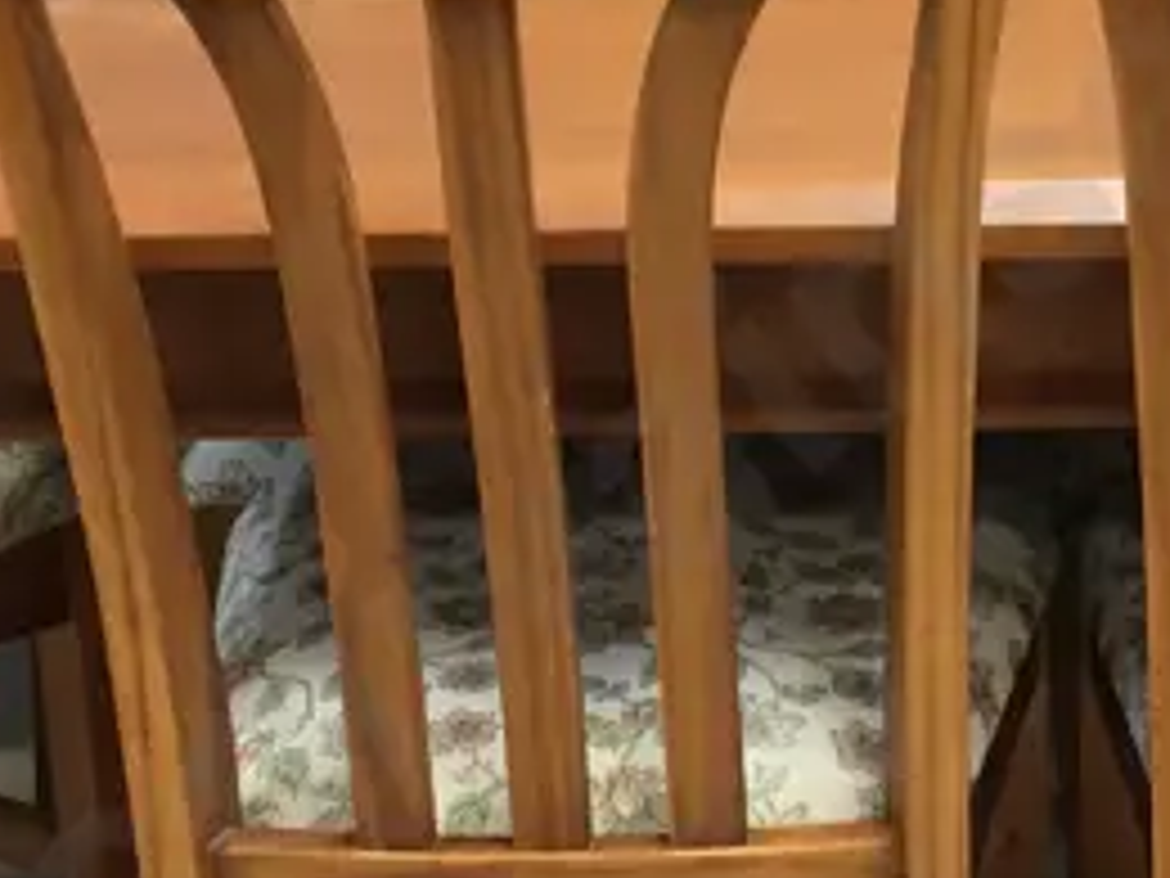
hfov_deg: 17.1
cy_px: 243
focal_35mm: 114
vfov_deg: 13.0
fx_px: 3853
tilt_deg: -16.0
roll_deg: +0.1
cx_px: 981
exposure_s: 1/17
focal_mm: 4.15
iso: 64
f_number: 2.2
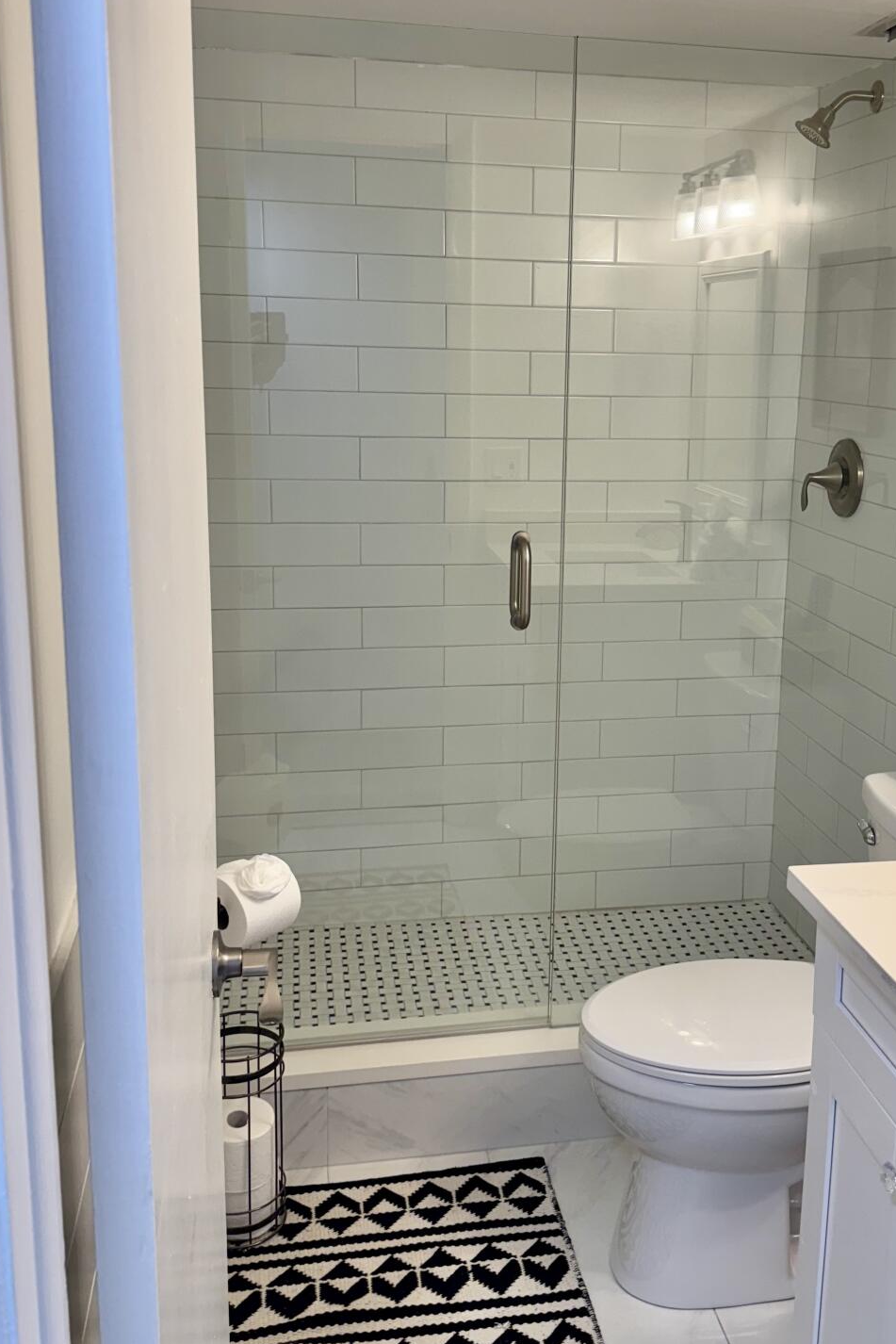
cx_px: 574
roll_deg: -1.5
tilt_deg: -11.3
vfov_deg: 54.4
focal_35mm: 35
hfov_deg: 37.6
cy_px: 615
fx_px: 1306
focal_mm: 6.76
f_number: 1.78
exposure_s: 1/120
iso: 80
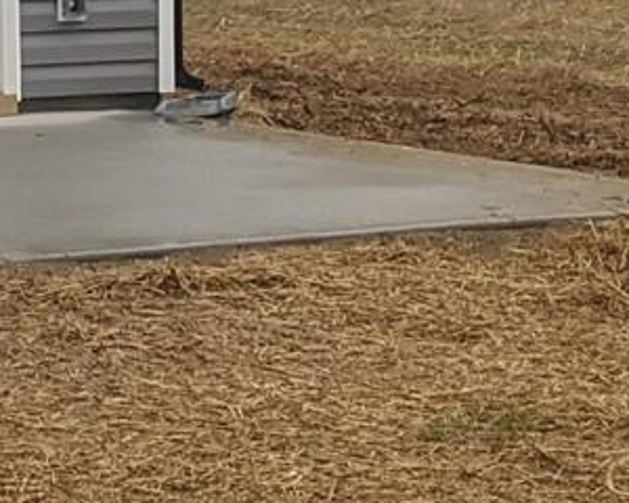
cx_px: -707
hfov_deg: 9.8
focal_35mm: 180
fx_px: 3351
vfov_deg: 8.4
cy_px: -187
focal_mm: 4.38
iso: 67
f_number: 1.73
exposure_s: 1/671
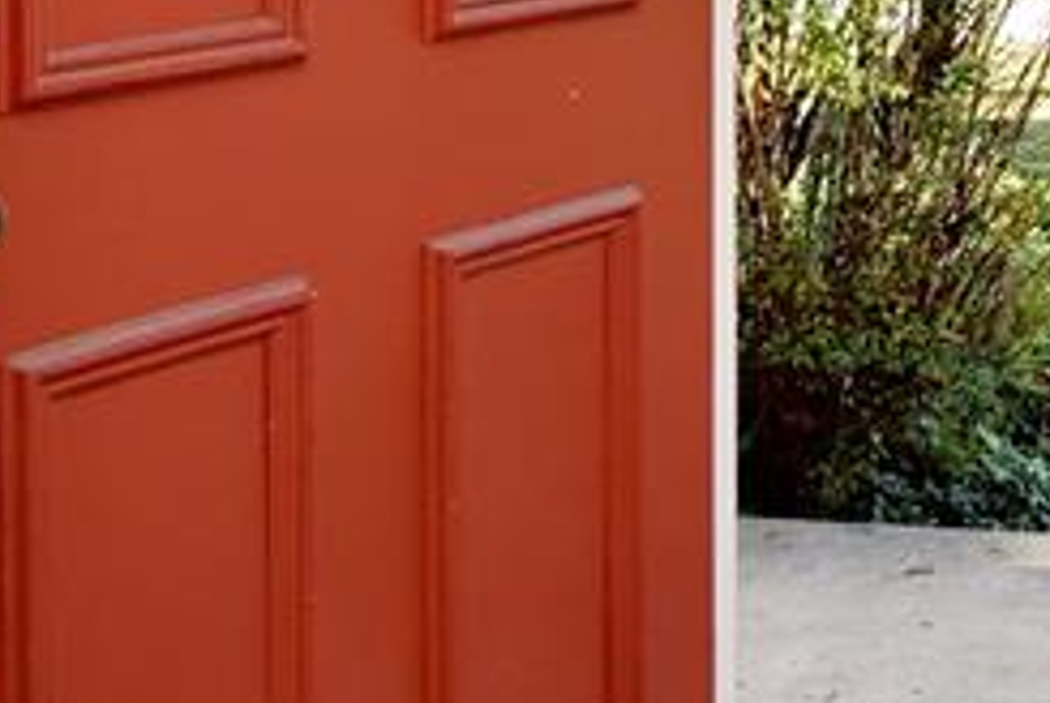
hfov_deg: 22.9
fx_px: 2073
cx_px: 1586
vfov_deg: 17.7
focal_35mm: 71
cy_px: -276
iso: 800
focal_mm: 17
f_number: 10
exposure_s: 1/60
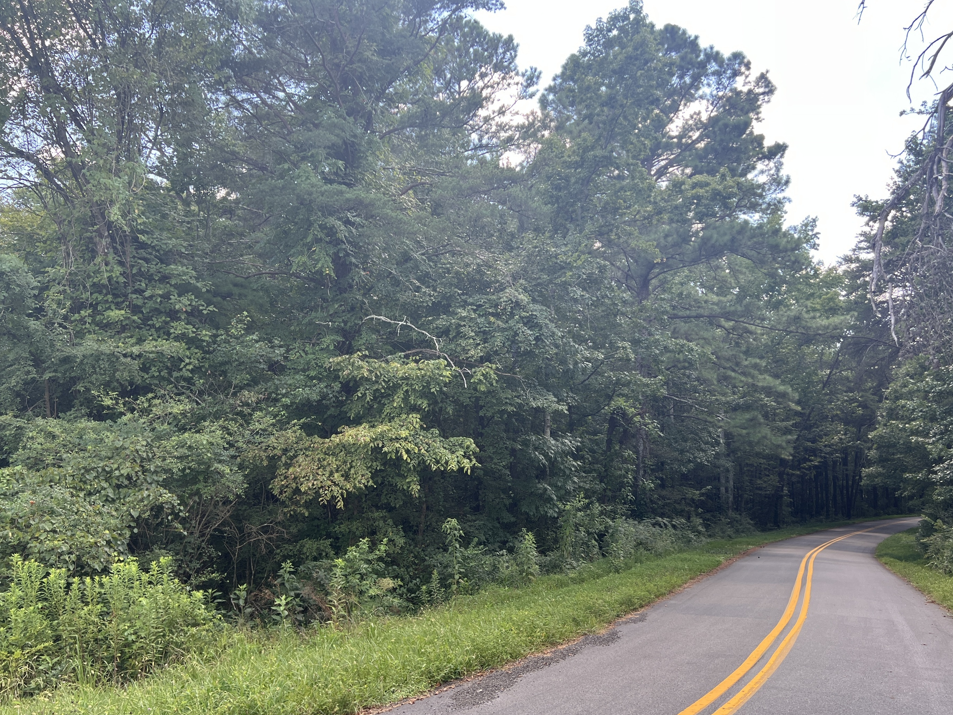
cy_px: 395
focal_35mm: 29
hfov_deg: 61.6
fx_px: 798
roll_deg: +0.4
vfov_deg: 48.2
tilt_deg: +5.6
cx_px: 488
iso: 50
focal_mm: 5.7
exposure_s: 1/383
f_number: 1.5
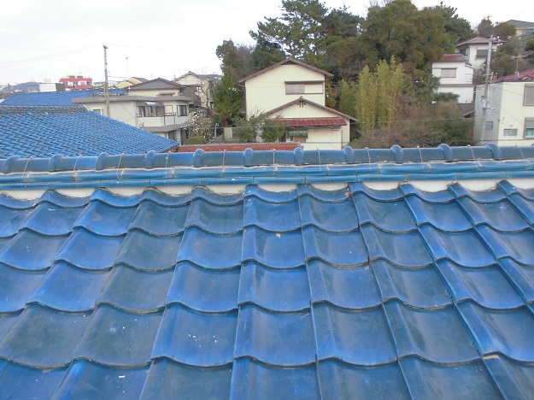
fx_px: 401
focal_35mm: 26
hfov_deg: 67.3
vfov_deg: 53.0
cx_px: 267
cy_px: 200
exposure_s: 1/60
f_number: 3.5
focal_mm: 4.6
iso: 100
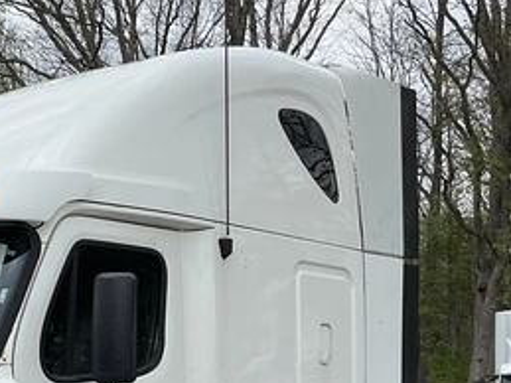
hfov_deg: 22.7
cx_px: 55
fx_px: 1239
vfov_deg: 17.0
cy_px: 429
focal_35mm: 84
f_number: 1.8
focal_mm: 3
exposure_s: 1/1144
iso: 25
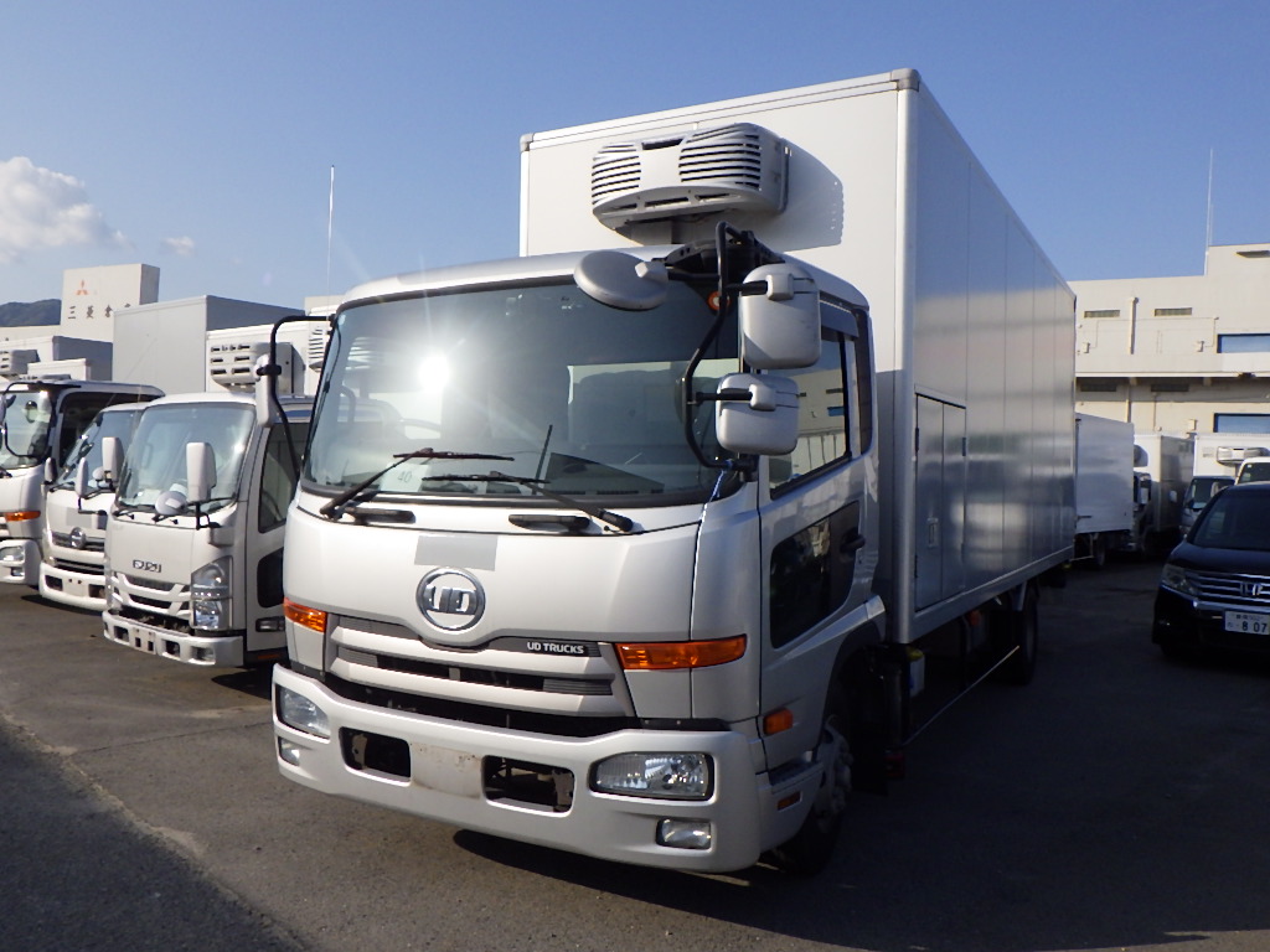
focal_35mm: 28
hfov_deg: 63.4
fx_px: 1027
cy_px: 476
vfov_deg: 49.7
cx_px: 635
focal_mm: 5
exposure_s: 1/2000
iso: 250
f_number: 4.2
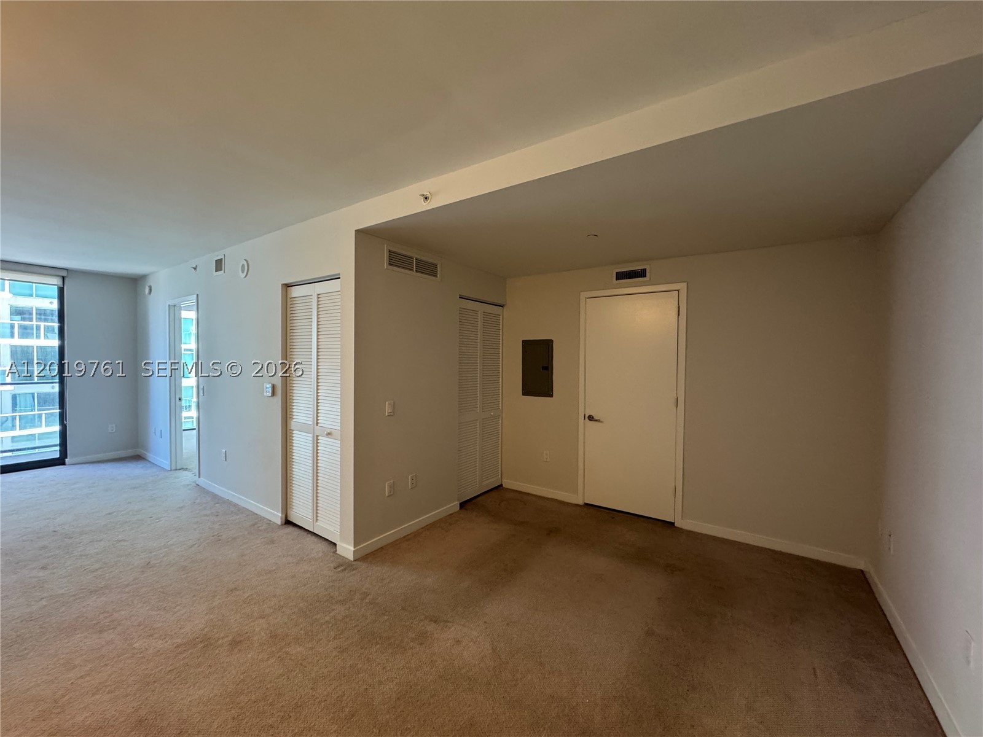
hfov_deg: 102.1
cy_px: 368
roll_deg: -1.3
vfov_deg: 85.7
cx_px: 492
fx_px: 398
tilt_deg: -1.8
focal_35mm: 14
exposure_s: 1/60
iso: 400
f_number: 2.2
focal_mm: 2.22
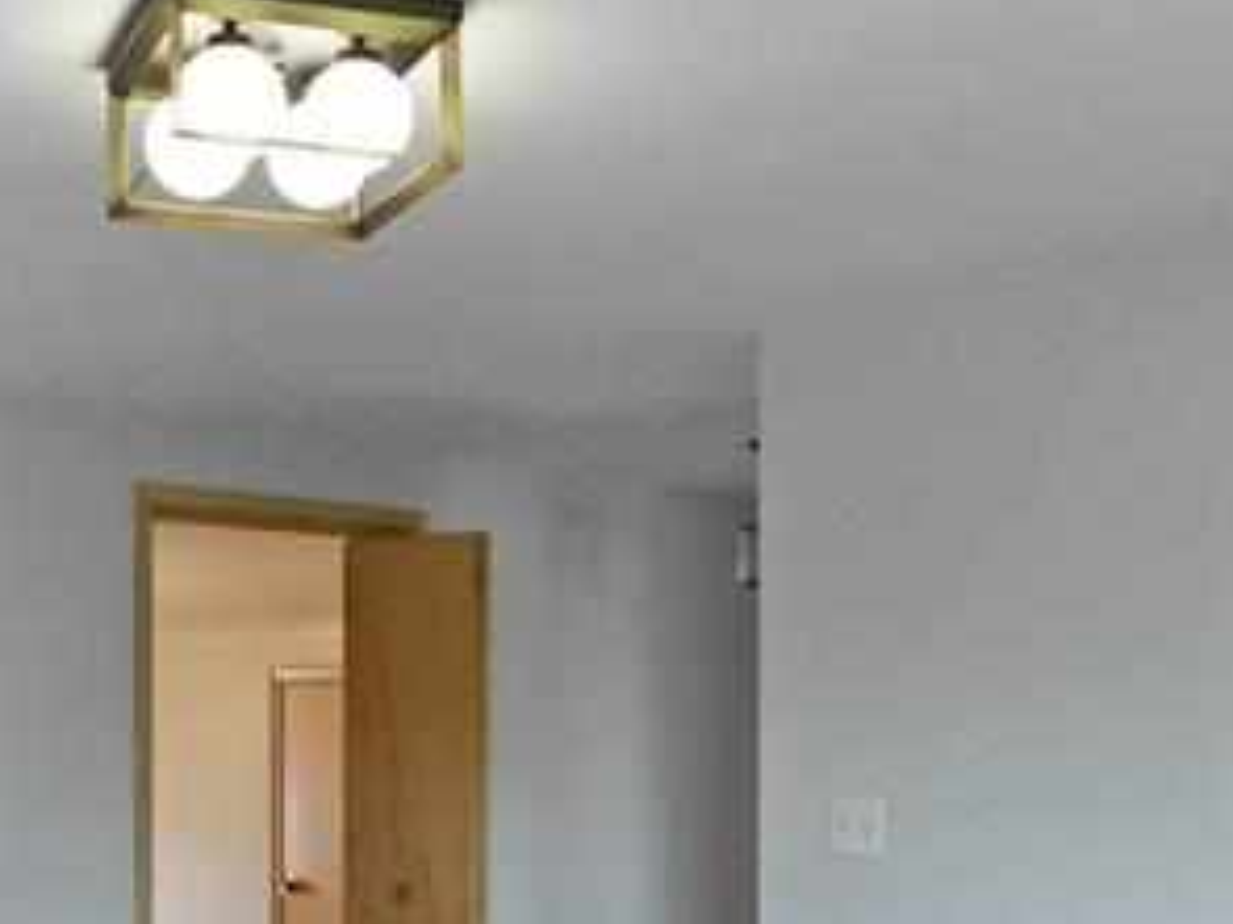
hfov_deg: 37.4
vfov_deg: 28.3
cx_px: 330
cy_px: 778
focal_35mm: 50
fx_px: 1780
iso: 400
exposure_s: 1/60
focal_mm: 10
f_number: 4
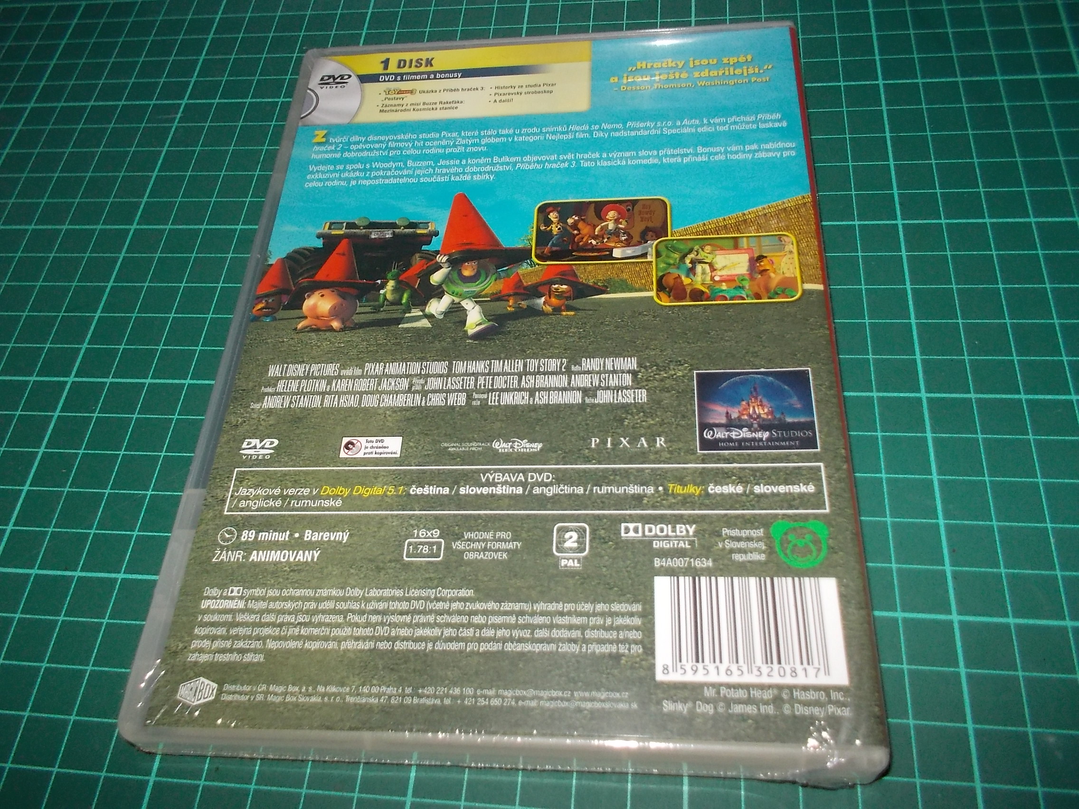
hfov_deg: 61.7
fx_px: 904
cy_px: 404
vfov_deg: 48.2
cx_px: 540
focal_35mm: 29
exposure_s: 1/30
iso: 200
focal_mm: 4.1
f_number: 3.3
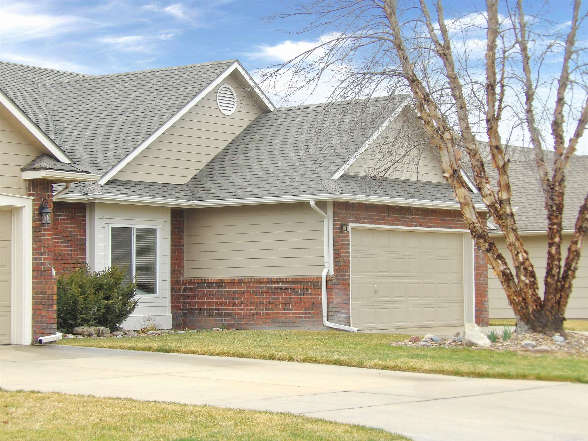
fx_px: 1444
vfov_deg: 17.4
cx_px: 294
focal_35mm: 85
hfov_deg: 23.0
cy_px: 220
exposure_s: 1/120
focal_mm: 15.3
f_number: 4.1
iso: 100
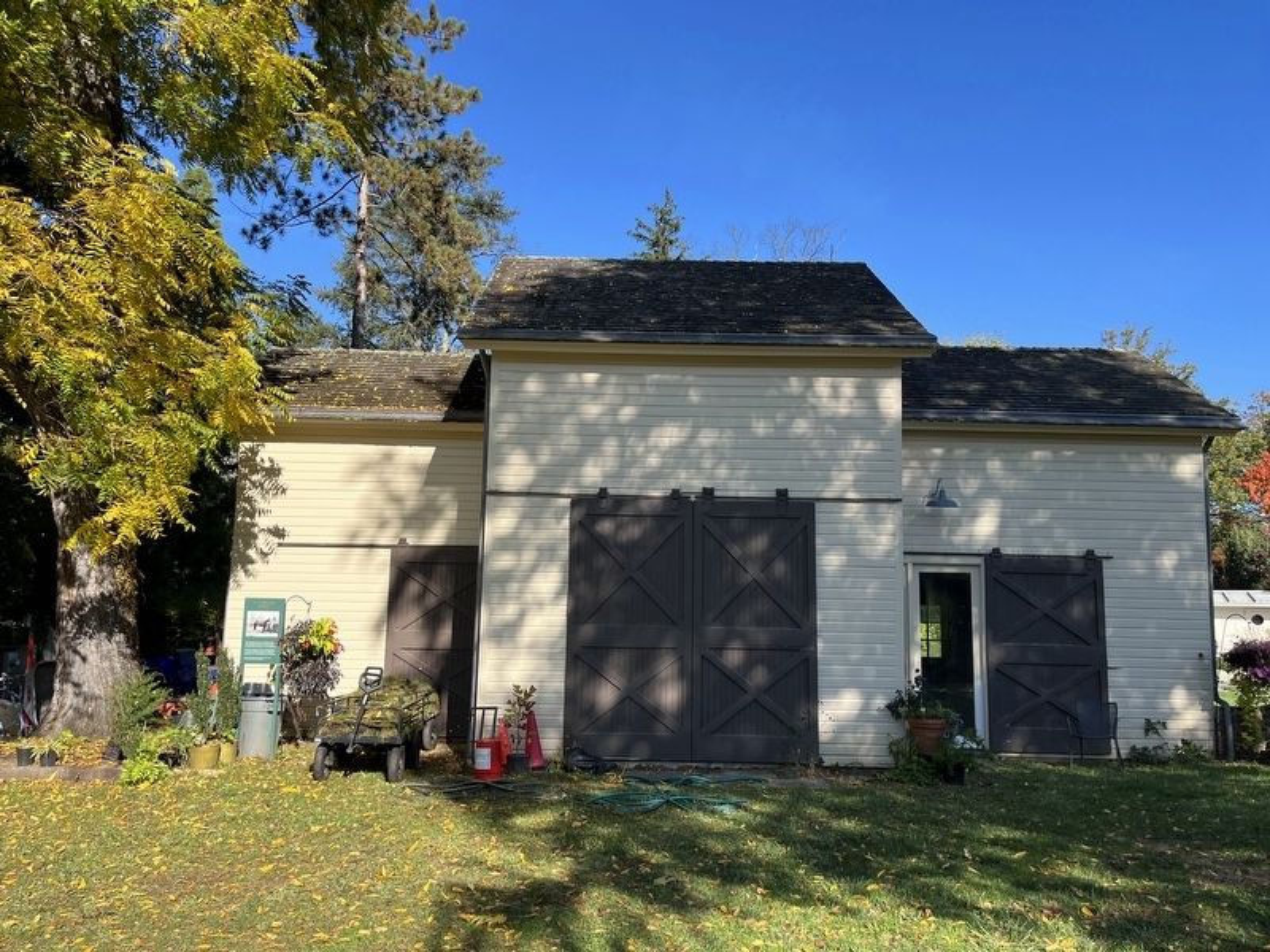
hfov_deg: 67.3
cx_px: 635
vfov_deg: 53.1
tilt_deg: +7.6
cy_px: 476
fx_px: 954
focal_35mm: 26
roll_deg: +0.8
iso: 50
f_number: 1.6
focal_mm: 5.1
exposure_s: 1/1721
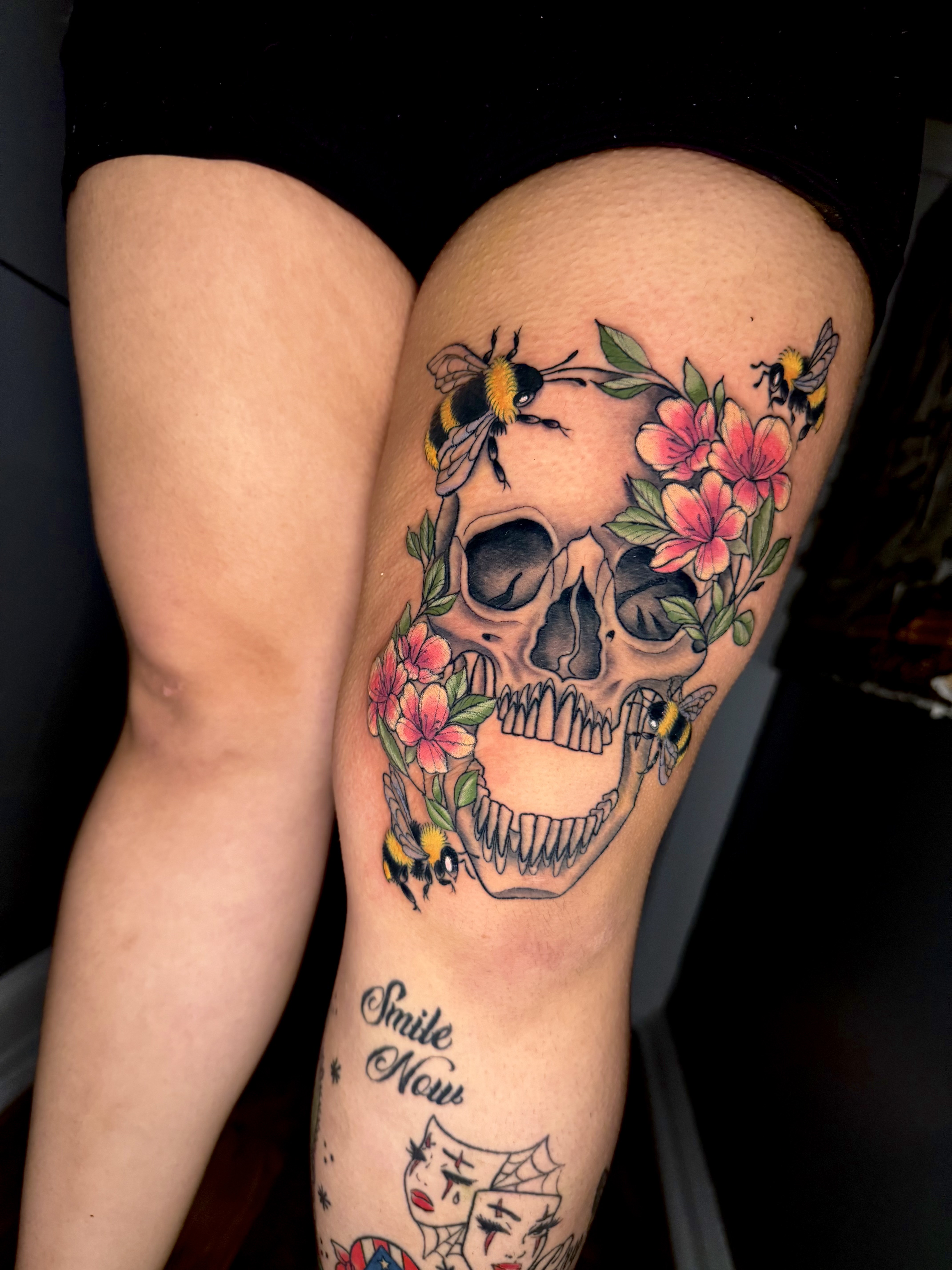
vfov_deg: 71.6
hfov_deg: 56.8
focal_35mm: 24
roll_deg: -19.2
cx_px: 476
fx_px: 880
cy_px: 635
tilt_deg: -1.6
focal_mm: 6.76
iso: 500
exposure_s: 1/60
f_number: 1.78
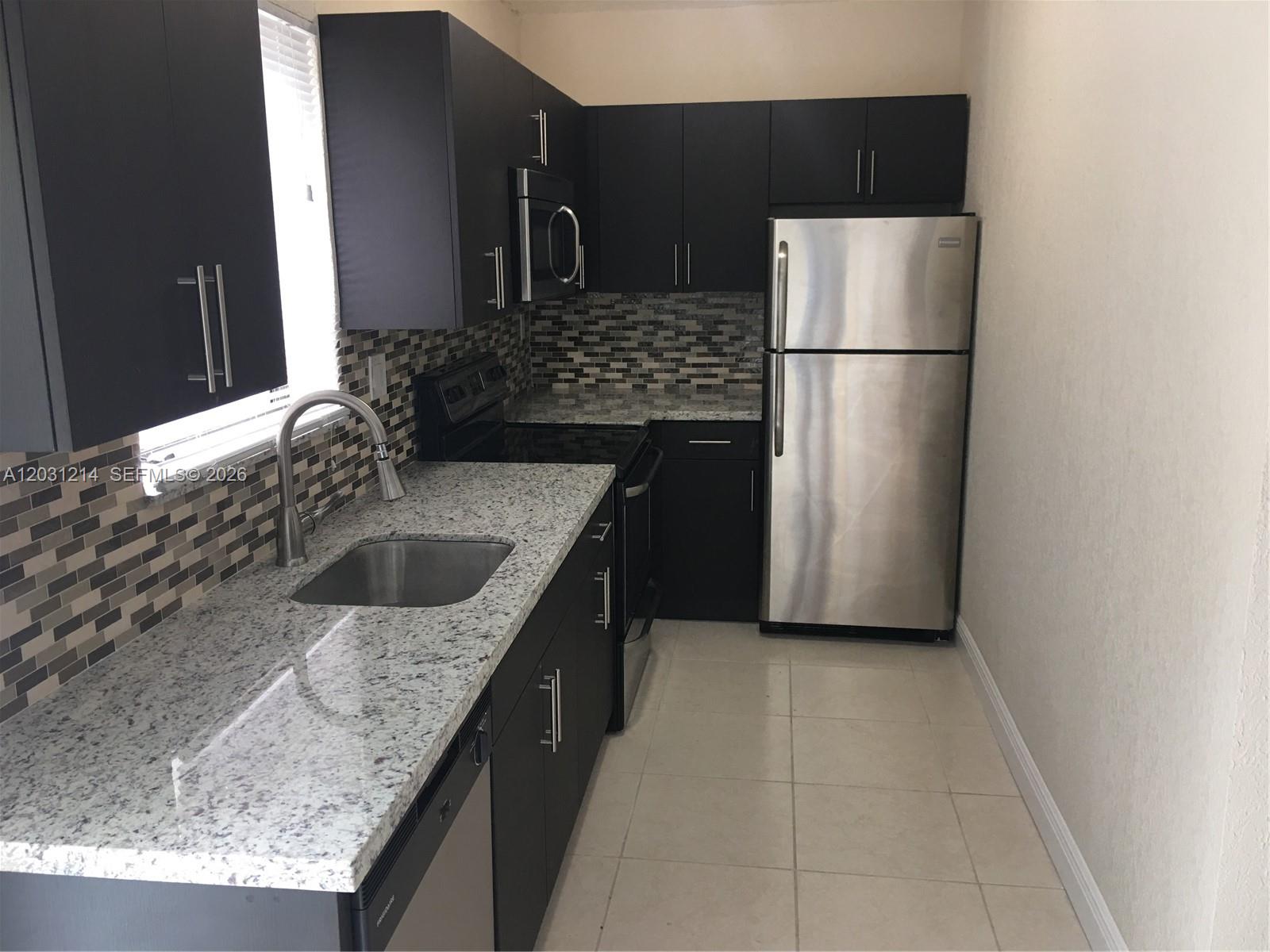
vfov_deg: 48.2
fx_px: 1064
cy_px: 476
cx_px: 635
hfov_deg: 61.7
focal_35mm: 29
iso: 25
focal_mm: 4.15
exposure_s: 1/15
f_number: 2.2
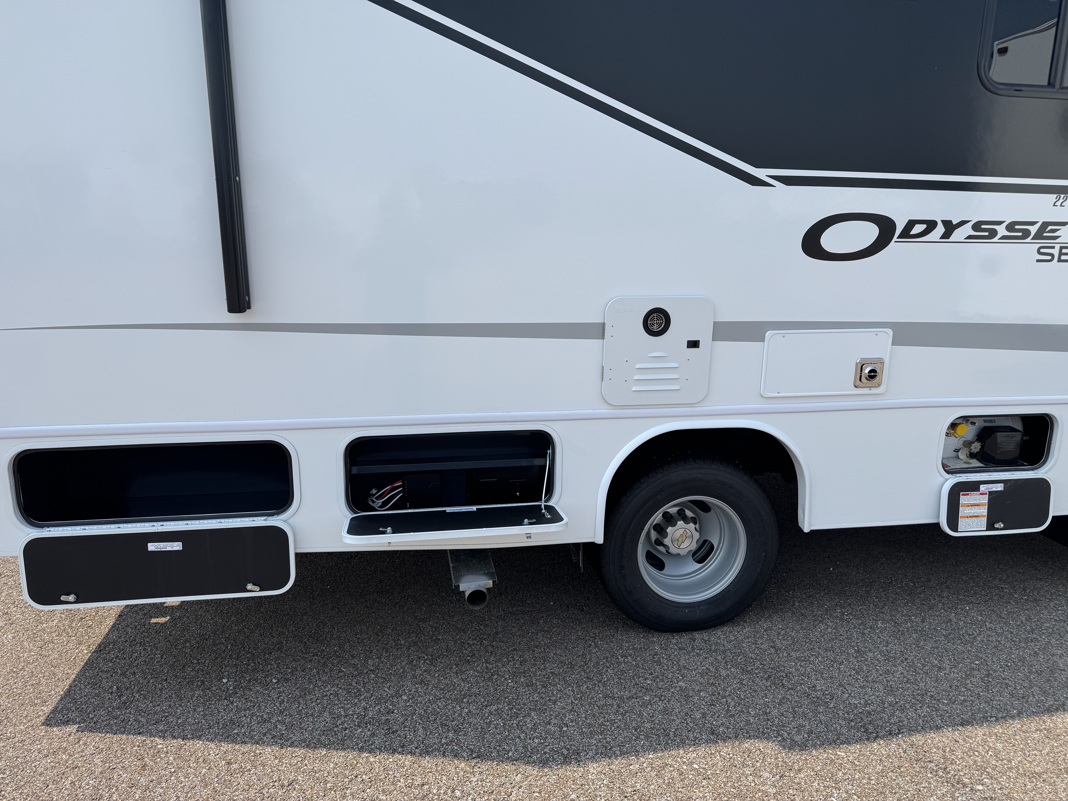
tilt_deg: -13.6
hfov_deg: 71.6
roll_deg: +0.0
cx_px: 534
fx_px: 740
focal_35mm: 24
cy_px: 400
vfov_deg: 56.8
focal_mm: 6.76
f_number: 1.78
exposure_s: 1/4049
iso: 80
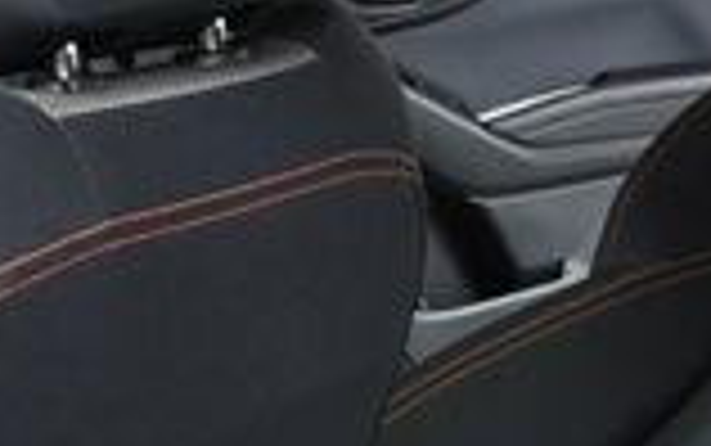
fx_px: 2637
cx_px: 536
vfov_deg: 9.6
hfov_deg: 15.3
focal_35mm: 136
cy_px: 482
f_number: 4.5
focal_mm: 22
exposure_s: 1/160
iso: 100
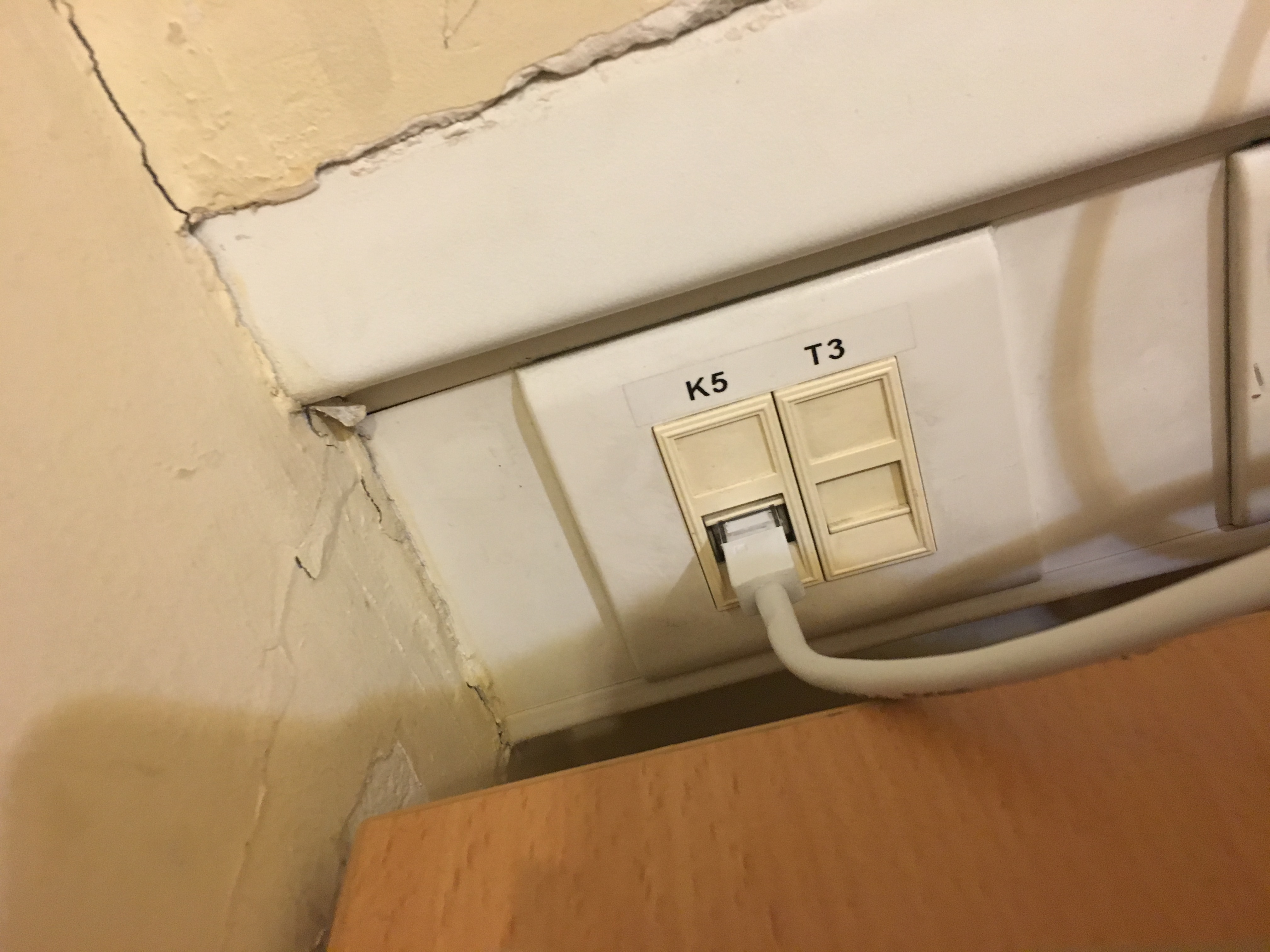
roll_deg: +20.7
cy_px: 476
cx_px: 635
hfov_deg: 61.7
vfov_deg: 48.2
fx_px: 1064
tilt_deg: -29.3
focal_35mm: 29
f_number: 2.2
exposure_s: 1/33
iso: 250
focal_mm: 4.15
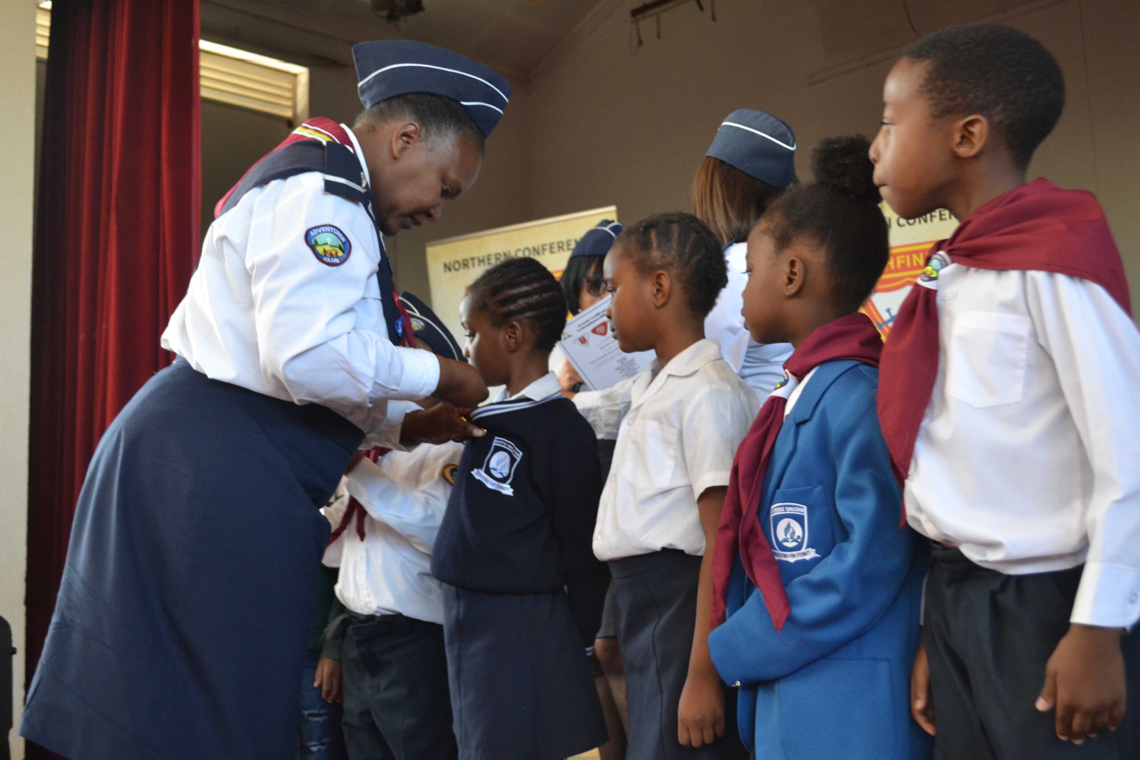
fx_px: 1425
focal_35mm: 45
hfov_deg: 43.6
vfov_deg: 29.9
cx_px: 570
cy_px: 380
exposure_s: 1/60
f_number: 4.5
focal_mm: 30
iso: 900
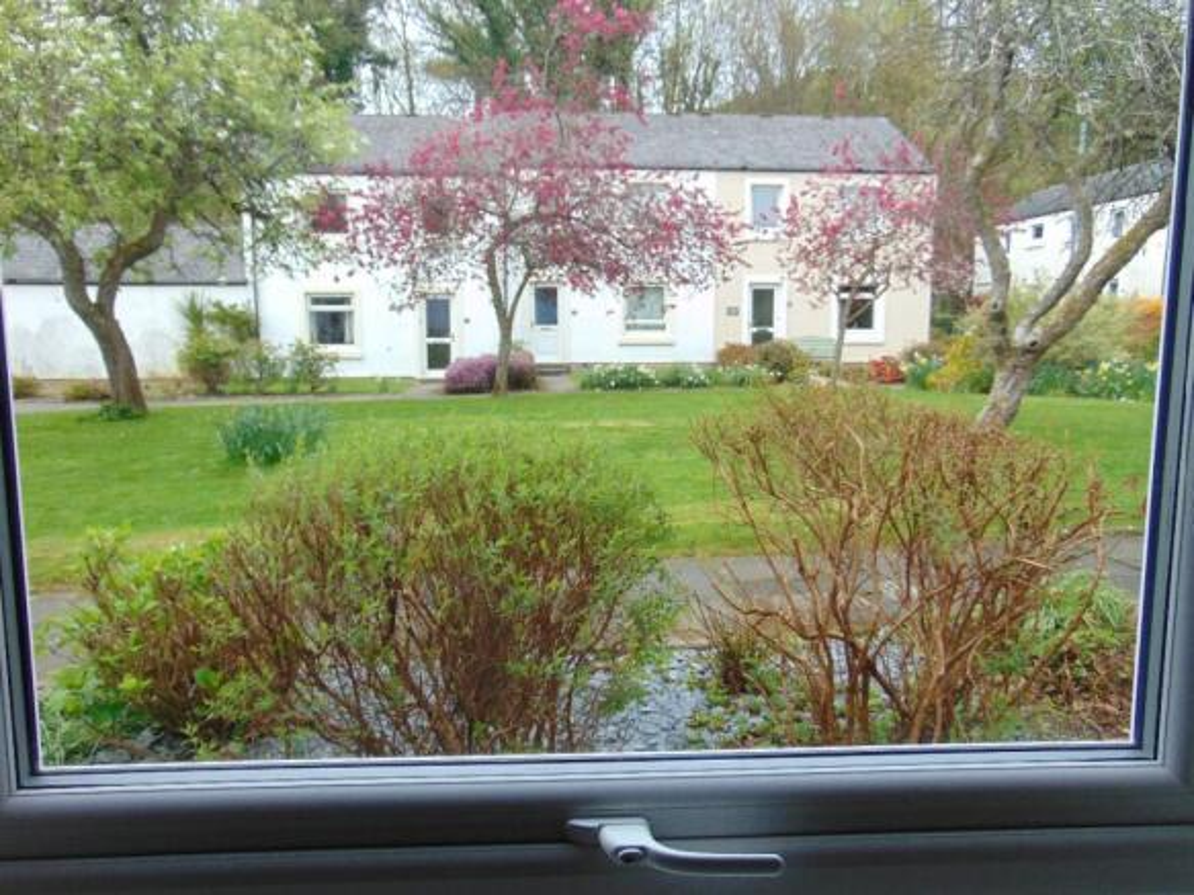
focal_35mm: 25
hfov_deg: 69.4
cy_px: 448
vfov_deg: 54.9
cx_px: 597
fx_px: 862
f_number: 3
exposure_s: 1/160
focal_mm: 4.5
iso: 80
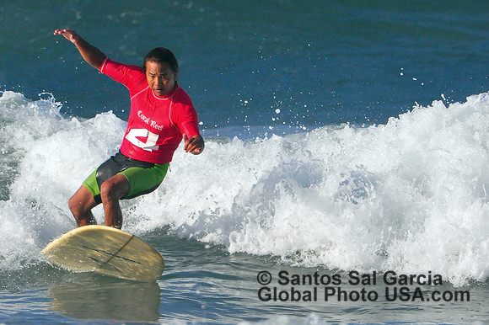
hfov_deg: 2.5
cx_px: 244
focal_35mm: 825
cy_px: 162
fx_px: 11199
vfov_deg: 1.7
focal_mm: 550
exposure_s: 1/2500
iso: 1250
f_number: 10
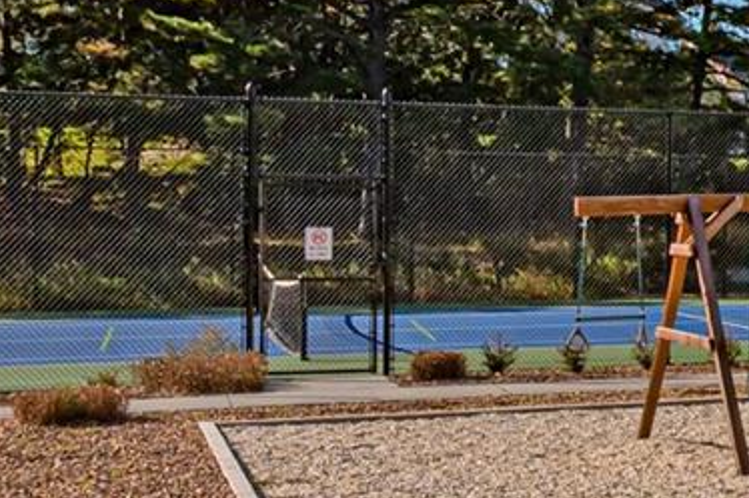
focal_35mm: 93
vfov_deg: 14.7
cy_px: 262
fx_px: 1934
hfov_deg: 17.4
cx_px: 1392
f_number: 11
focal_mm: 17
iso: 400
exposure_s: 1/500
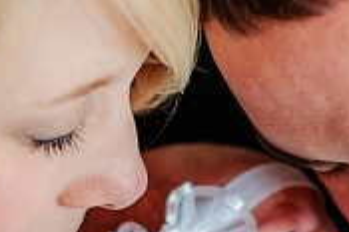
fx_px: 2129
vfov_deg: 6.2
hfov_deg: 9.4
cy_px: 335
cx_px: 166
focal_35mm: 220
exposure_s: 1/125
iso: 1000
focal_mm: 50
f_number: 1.8
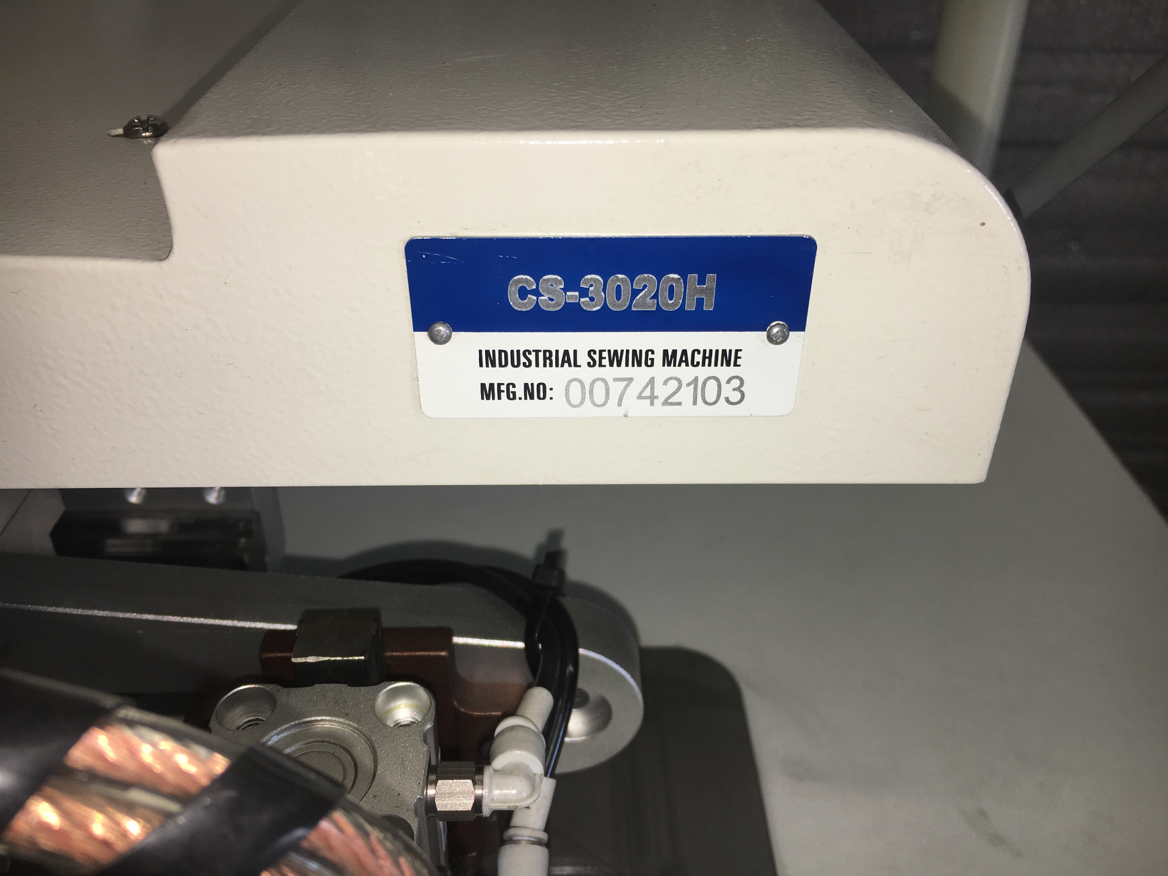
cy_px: 438
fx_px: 979
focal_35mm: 29
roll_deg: -0.9
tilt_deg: -34.1
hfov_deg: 61.7
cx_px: 584
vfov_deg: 48.2
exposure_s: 1/177
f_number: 2.2
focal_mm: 4.15
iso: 25
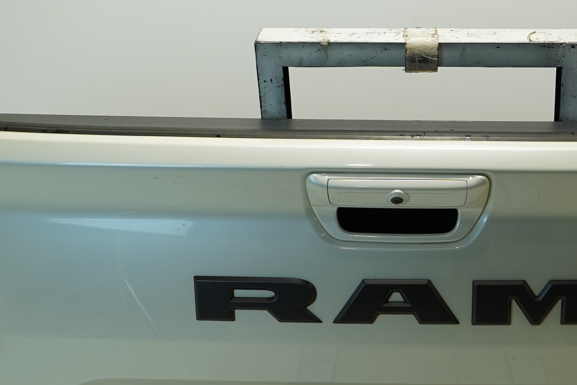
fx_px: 1122
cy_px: 335
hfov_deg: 28.5
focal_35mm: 70
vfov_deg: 19.2
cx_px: 411
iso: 200
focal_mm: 27
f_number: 4
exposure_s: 1/160
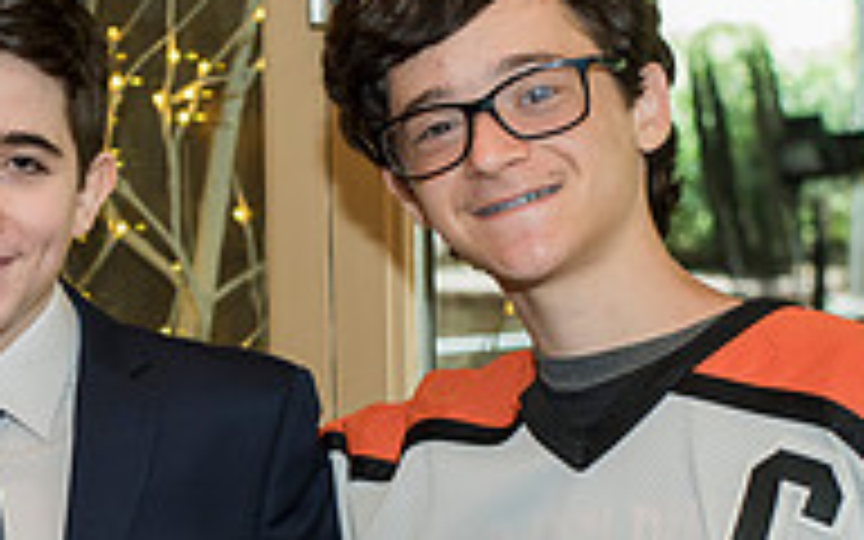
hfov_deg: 13.3
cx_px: -76
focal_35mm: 154
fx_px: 3626
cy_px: 515
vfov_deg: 8.5
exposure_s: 1/125
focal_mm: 50
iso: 800
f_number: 4
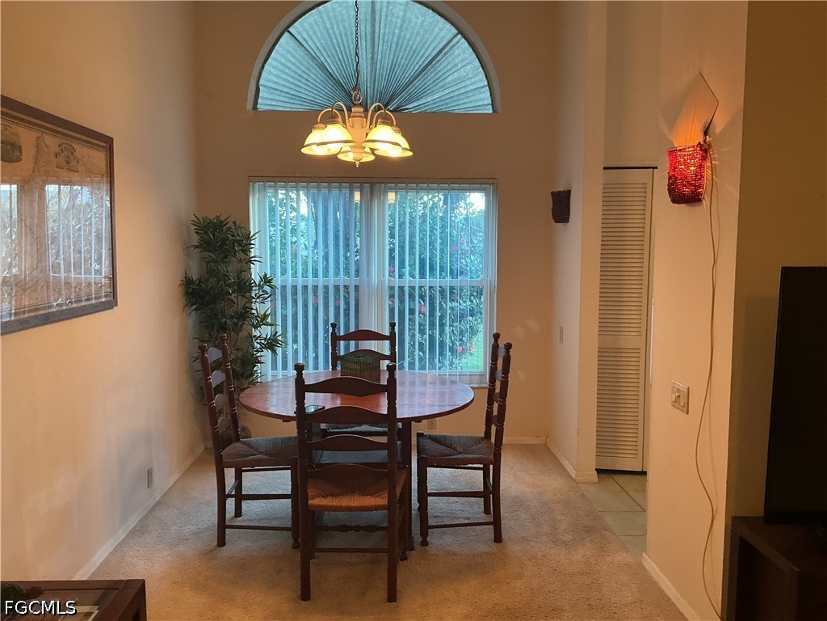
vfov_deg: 48.2
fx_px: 693
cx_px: 414
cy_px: 310
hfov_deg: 61.7
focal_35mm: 29
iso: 160
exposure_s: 1/60
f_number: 1.8
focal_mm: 3
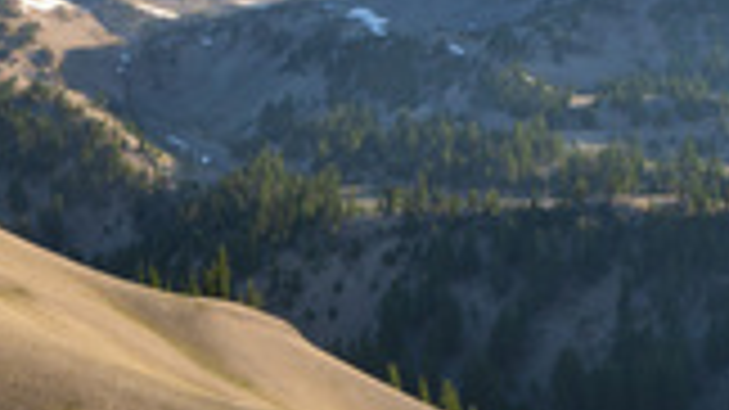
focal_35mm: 98
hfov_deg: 21.4
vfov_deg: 12.1
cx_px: 104
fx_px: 1894
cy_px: 493
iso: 200
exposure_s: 1/80
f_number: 16
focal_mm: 18
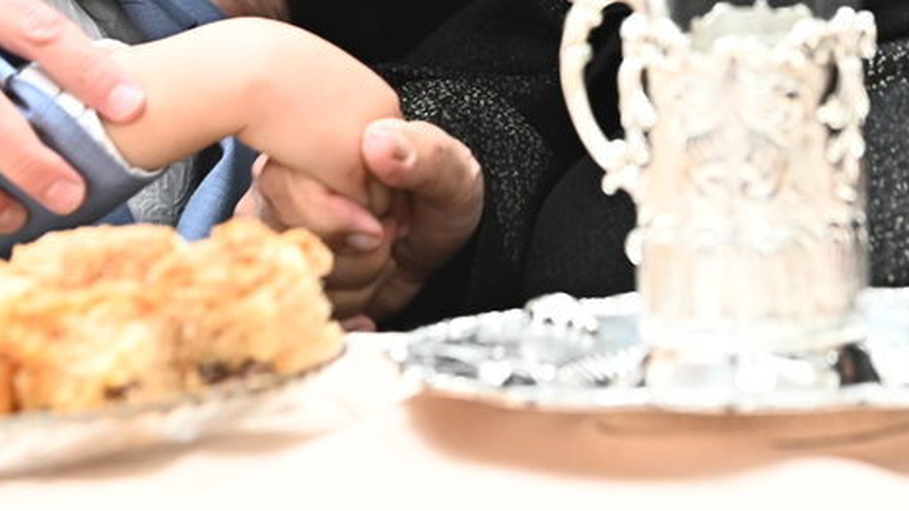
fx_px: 3398
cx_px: 756
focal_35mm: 141
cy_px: -358
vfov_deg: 8.3
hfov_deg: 15.1
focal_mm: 45
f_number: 5
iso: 1600
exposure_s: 1/200
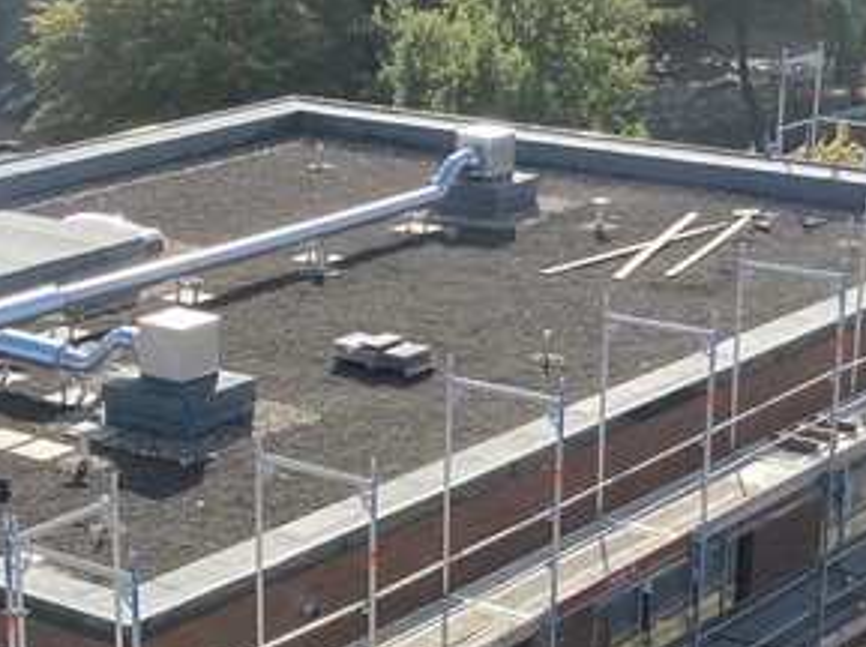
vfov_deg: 15.0
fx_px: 2424
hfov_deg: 20.1
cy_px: 590
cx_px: 192
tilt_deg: -20.7
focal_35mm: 97
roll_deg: +0.7
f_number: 1.8
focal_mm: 3.99
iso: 20
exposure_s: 1/1104
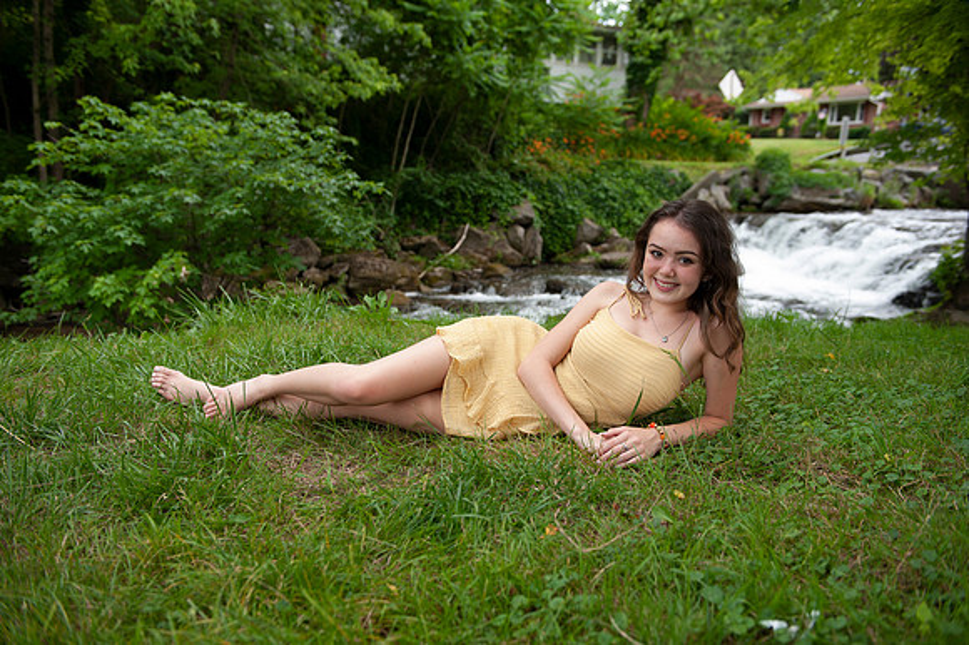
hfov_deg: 58.7
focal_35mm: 32
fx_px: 861
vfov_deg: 41.1
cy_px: 322
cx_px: 484
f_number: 3.5
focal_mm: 32
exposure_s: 1/160
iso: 100
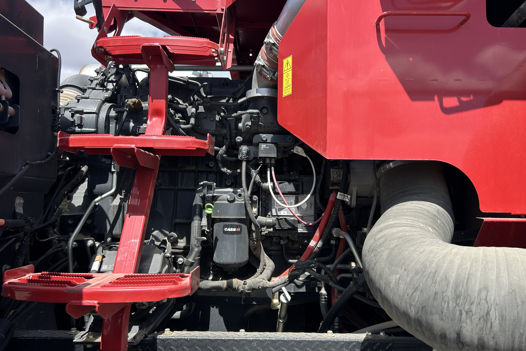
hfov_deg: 65.5
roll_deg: -3.3
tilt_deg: +5.5
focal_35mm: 28
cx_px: 267
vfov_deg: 46.4
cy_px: 170
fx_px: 409
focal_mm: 5.7
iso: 50
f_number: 1.5
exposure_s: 1/1511
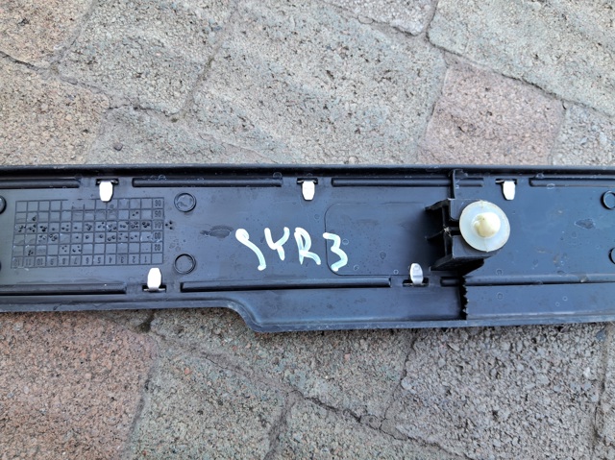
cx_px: 308
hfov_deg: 67.3
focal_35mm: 26
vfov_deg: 53.0
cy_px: 230
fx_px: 462
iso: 50
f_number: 1.8
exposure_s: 1/40
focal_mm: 3.98
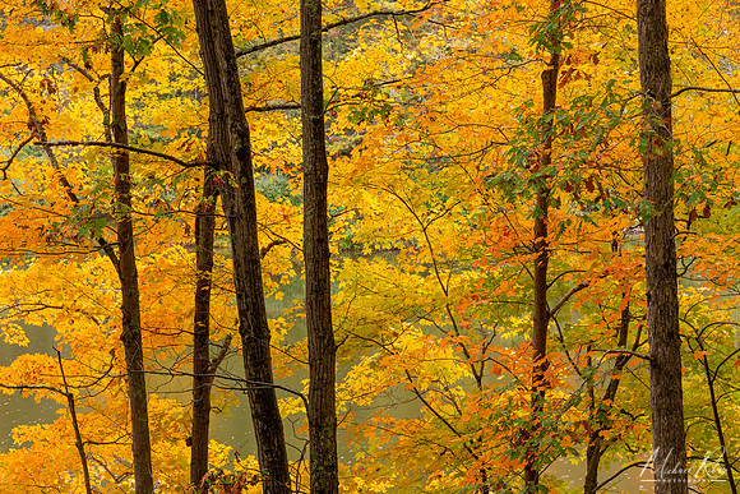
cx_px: 370
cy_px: 247
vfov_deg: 16.1
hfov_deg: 23.9
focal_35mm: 85
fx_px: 1748
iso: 100
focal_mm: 85
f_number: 13
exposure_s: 1/8
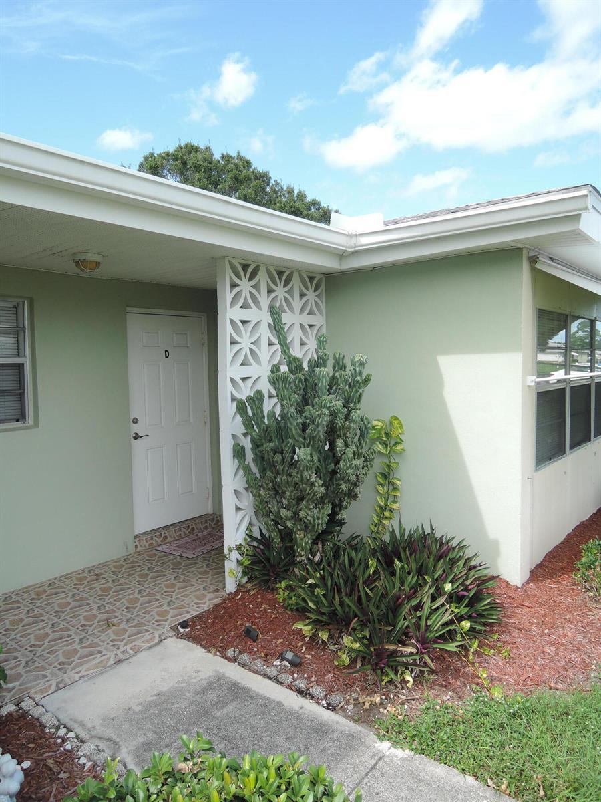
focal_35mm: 24
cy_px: 401
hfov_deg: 56.8
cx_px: 300
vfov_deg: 71.6
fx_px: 556
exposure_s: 1/400
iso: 80
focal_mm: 5.1
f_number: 2.8
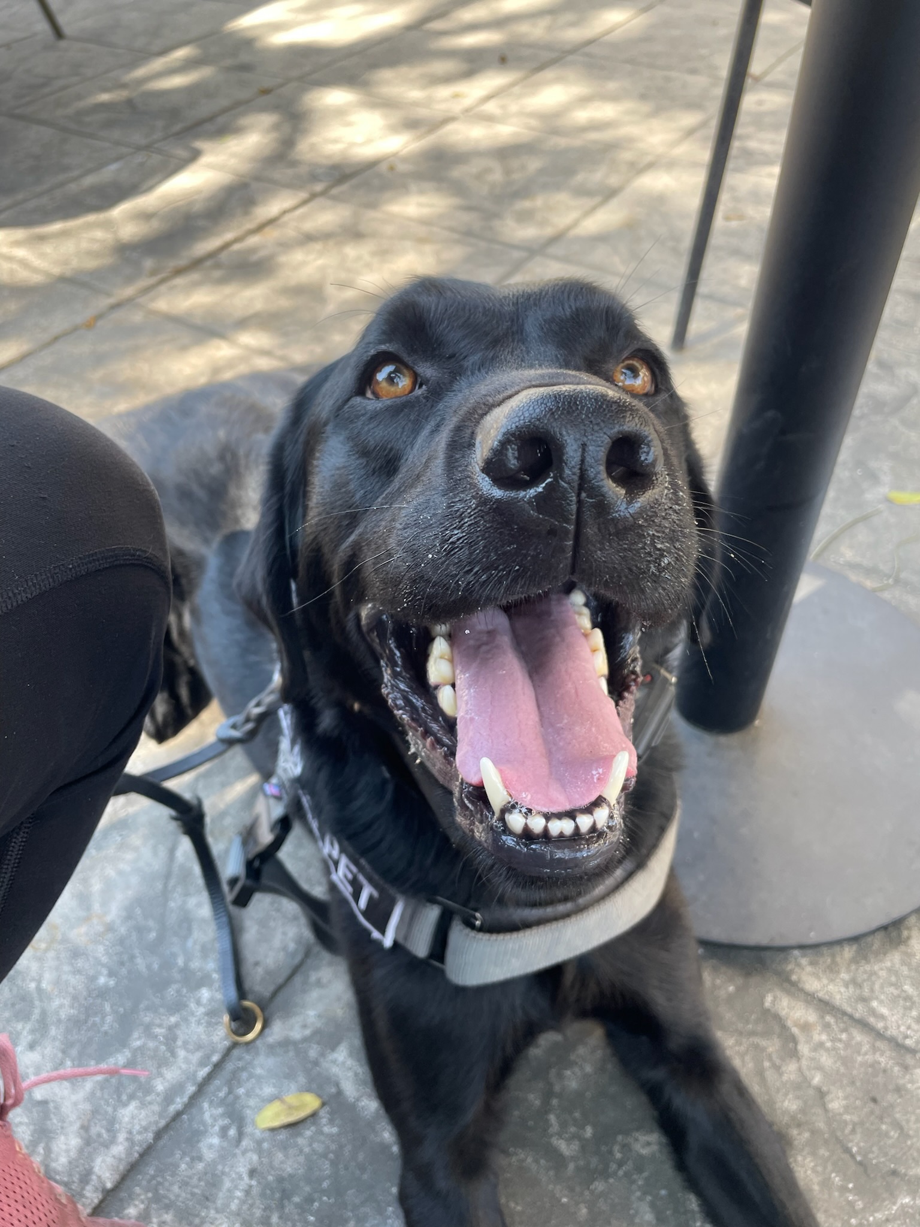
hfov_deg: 53.1
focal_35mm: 26
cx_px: 460
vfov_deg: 67.3
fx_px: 921
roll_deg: +2.7
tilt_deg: -44.2
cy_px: 614
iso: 32
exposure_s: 1/130
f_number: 1.6
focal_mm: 4.2
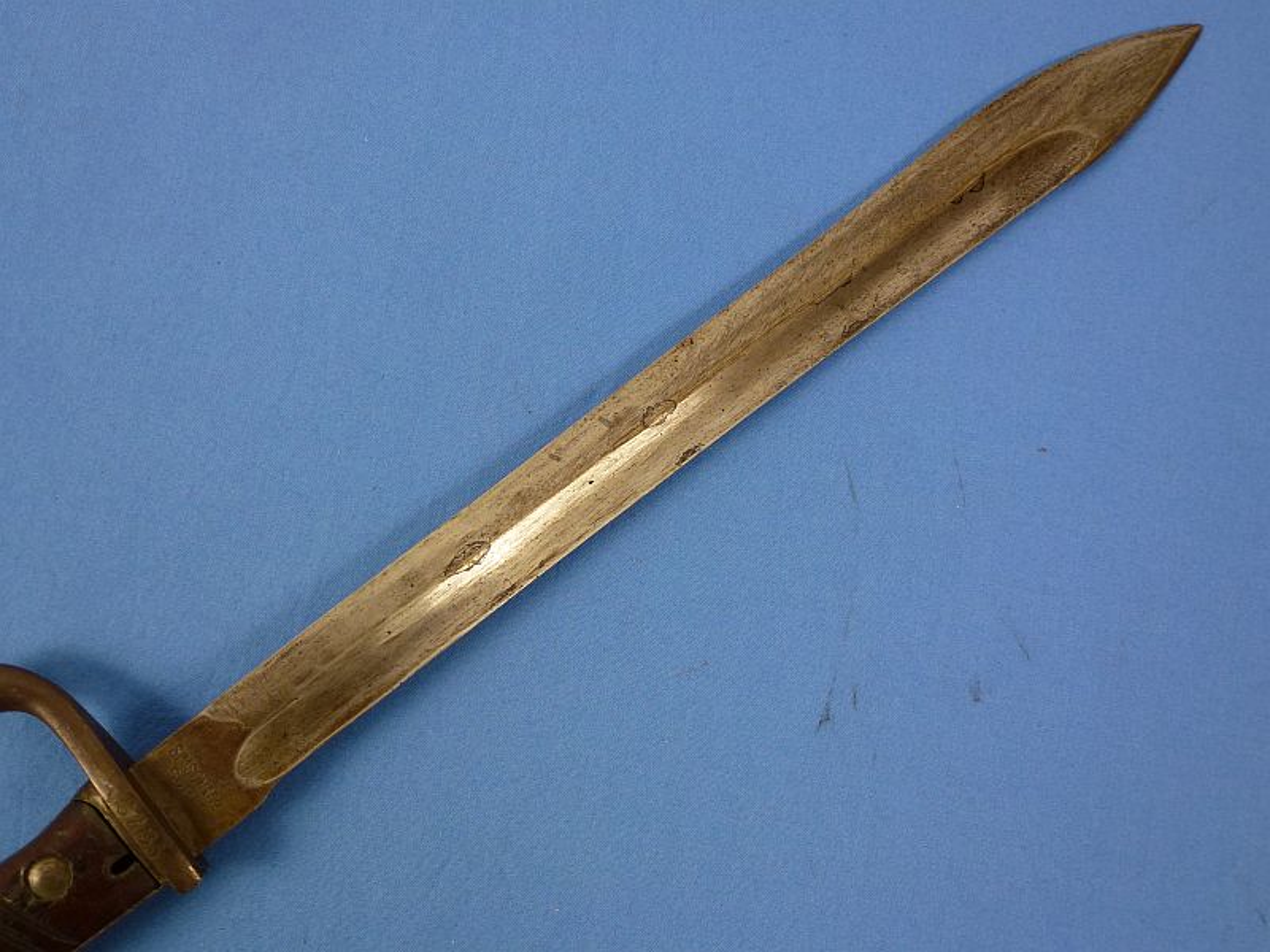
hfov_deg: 60.0
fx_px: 1101
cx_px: 635
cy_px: 476
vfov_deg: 46.8
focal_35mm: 30
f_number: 3.5
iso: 160
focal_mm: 5.4
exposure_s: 1/60
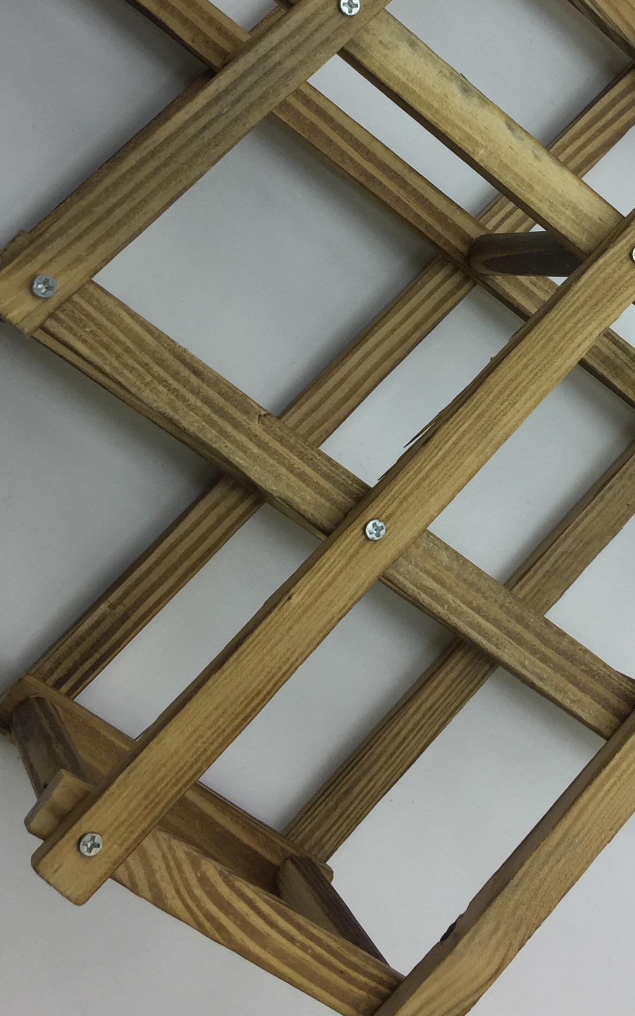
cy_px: 294
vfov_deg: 36.9
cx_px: 502
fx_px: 1495
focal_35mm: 54
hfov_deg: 23.6
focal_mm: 4.15
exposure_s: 1/100
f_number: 2.2
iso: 40
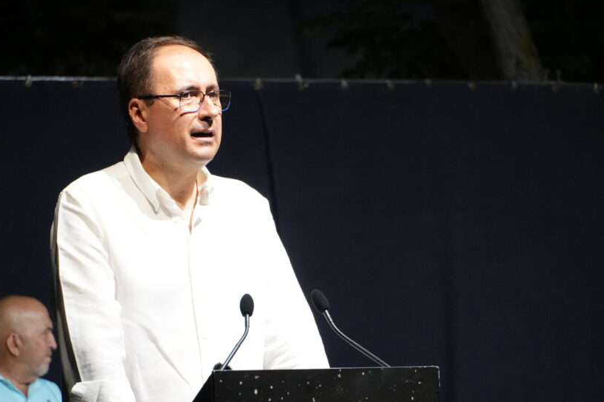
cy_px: 249
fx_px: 4254
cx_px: 315
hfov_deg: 8.1
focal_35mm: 254
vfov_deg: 5.4
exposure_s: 1/200
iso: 4000
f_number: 5.6
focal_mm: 135
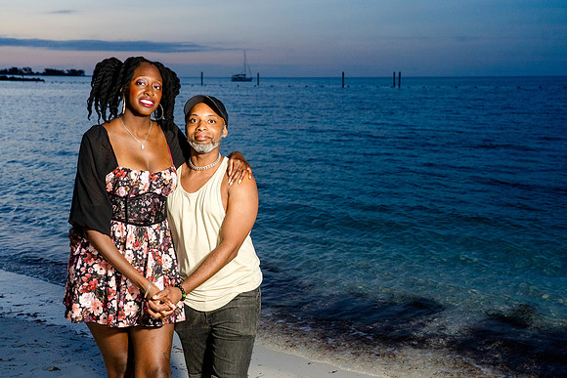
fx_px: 662
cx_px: 284
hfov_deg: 46.4
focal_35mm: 42
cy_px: 189
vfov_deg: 31.9
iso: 1000
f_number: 5.6
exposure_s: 1/200
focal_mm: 42
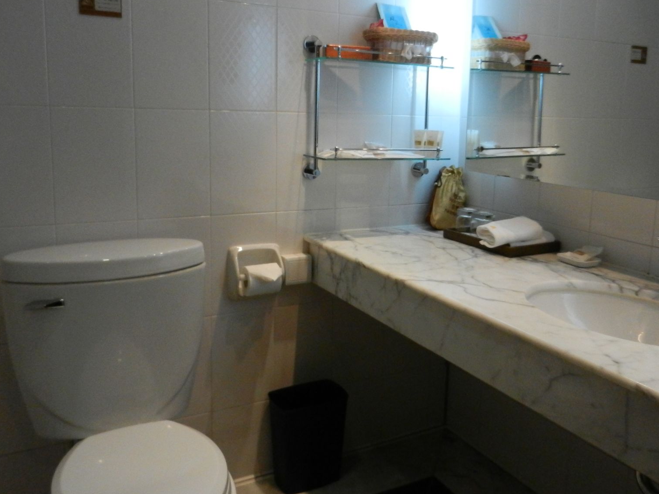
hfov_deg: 55.1
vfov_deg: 42.8
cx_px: 380
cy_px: 211
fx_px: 628
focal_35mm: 33
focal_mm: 4.5
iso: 640
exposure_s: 1/125
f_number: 3.5
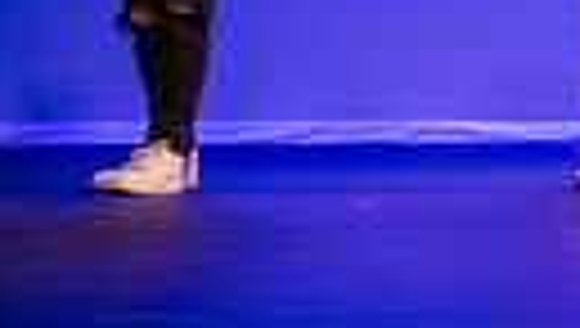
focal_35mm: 127
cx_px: 1290
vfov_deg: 8.9
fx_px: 1956
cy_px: -375
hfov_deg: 13.5
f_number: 3.5
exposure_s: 1/320
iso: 4000
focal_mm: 27
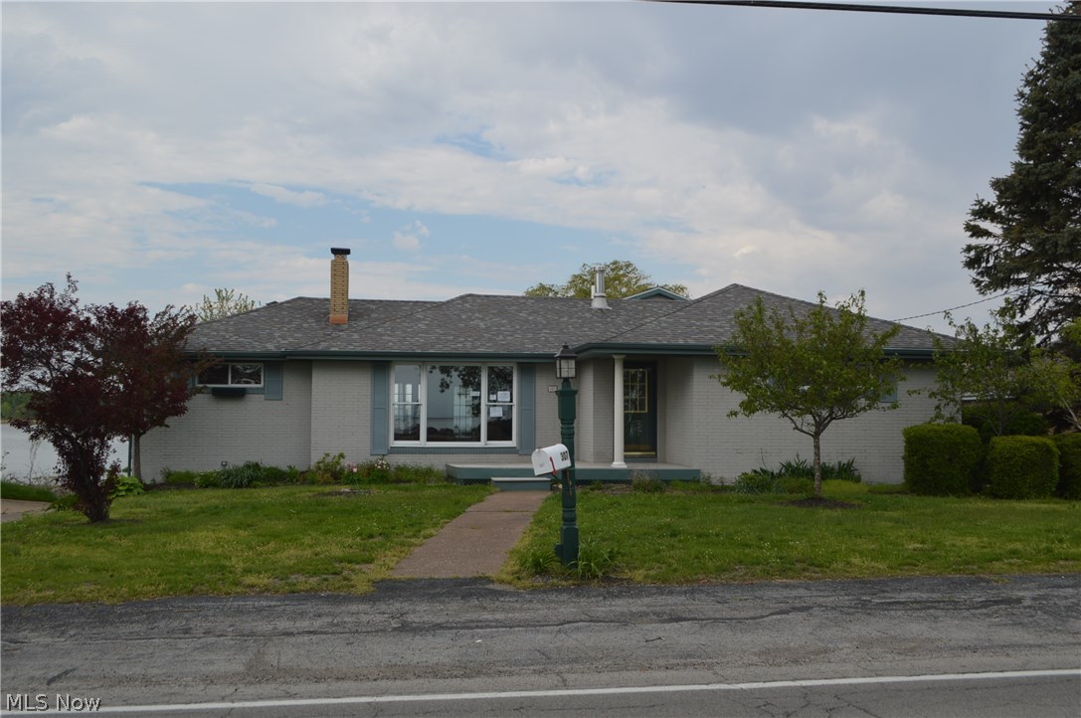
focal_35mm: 36
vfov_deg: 36.8
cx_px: 540
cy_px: 359
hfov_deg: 53.2
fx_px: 1080
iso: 100
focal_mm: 24
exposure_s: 1/200
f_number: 7.1
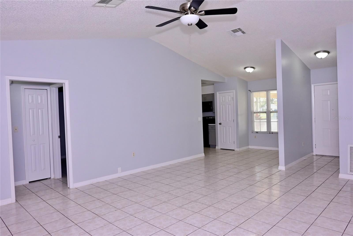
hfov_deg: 73.7
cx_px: 176
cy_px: 118
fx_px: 235
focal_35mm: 24
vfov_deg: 53.2
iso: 500
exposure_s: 1/100
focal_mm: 16
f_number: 7.1
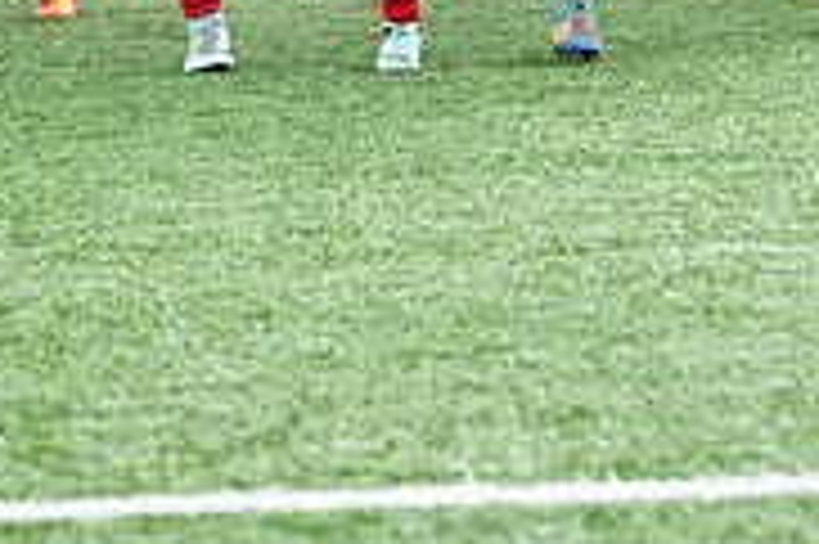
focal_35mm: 293
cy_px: -278
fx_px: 6660
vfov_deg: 4.7
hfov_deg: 7.0
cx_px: 315
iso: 800
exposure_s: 1/1250
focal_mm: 88
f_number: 4
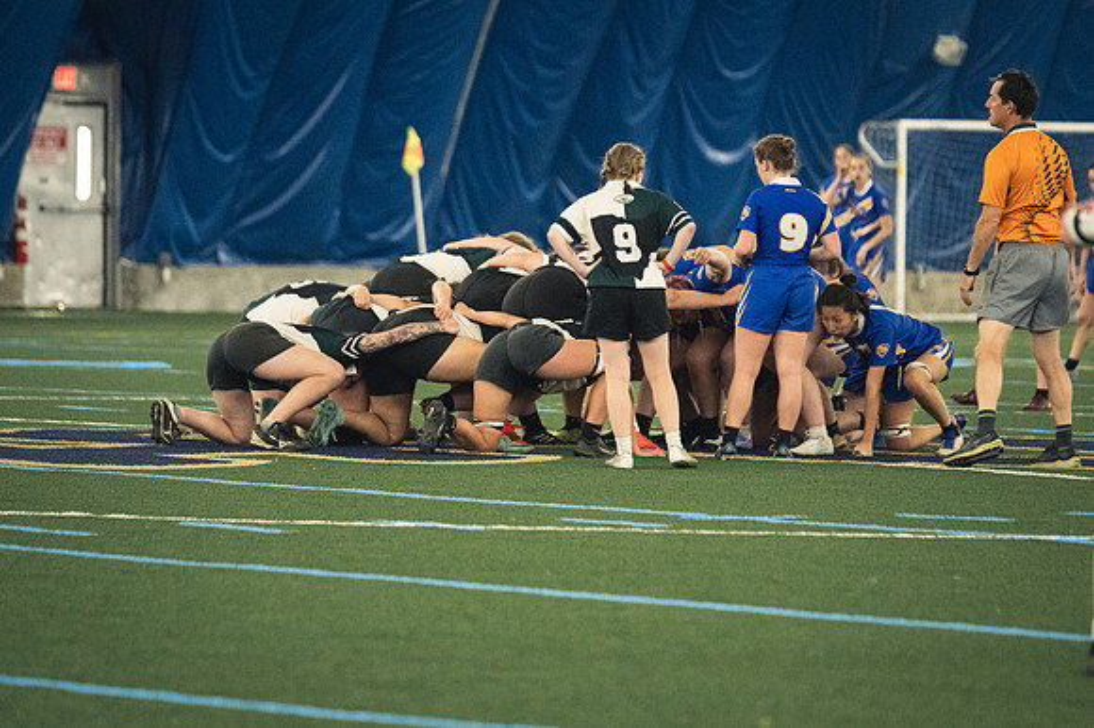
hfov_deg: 6.9
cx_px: 547
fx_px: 9111
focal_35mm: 300
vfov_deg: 4.6
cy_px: 364
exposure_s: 1/500
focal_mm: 200
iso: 11400
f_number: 2.8
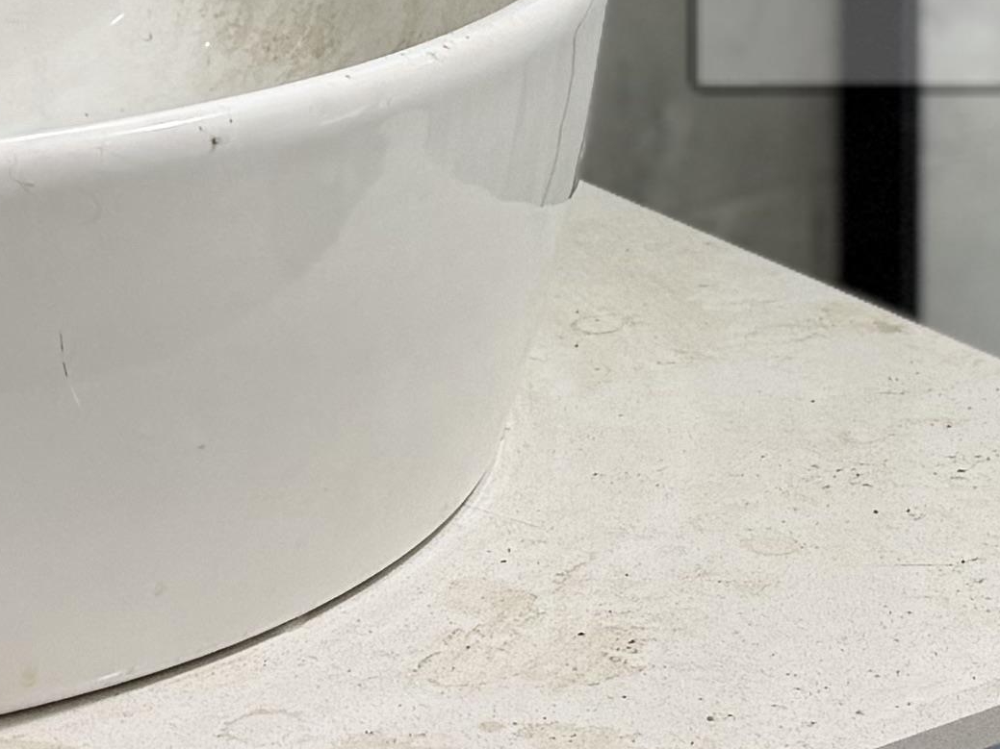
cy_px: -376
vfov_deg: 10.8
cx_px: 809
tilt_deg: -9.8
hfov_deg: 14.8
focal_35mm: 132
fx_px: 3813
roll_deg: -0.3
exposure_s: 1/50
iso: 125
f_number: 1.78
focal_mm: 6.76
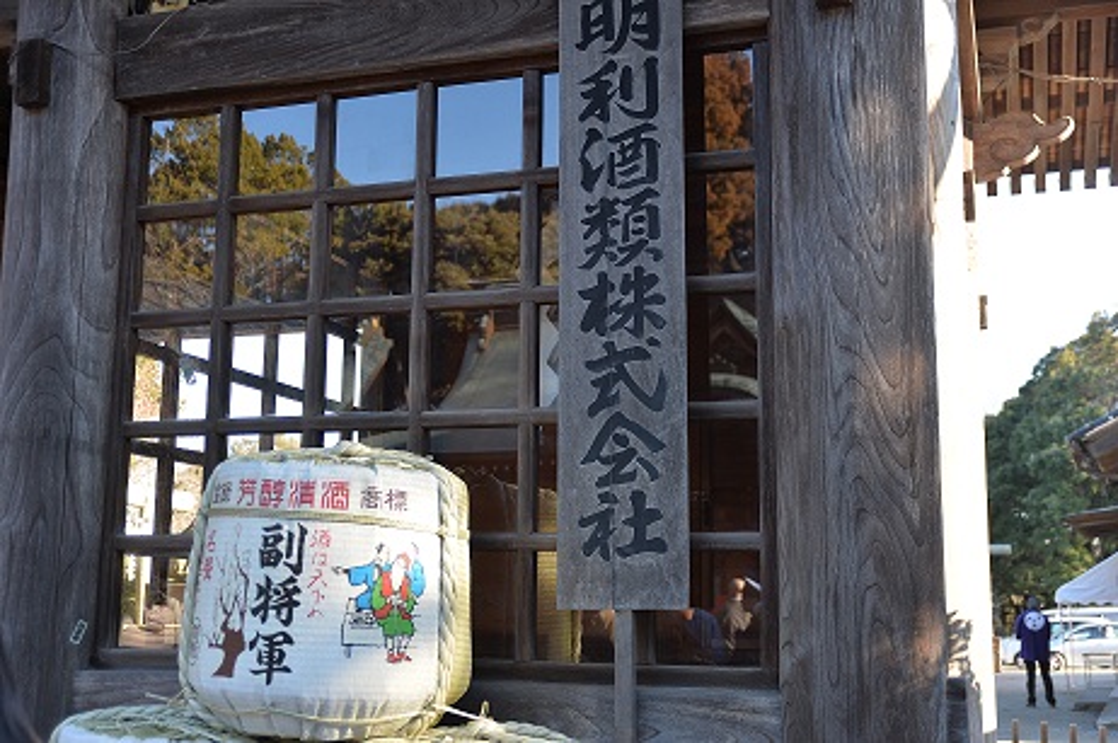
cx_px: 559
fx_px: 1365
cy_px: 372
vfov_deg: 30.4
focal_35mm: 44
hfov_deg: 44.5
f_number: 4.5
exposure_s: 1/200
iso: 200
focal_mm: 44
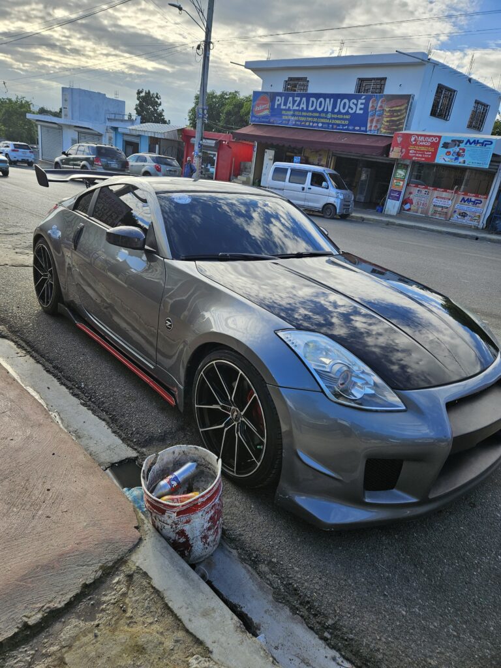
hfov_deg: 58.9
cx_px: 250
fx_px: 444
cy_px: 334
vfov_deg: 73.9
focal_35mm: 23
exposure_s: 1/909
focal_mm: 5.4
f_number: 1.8
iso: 25
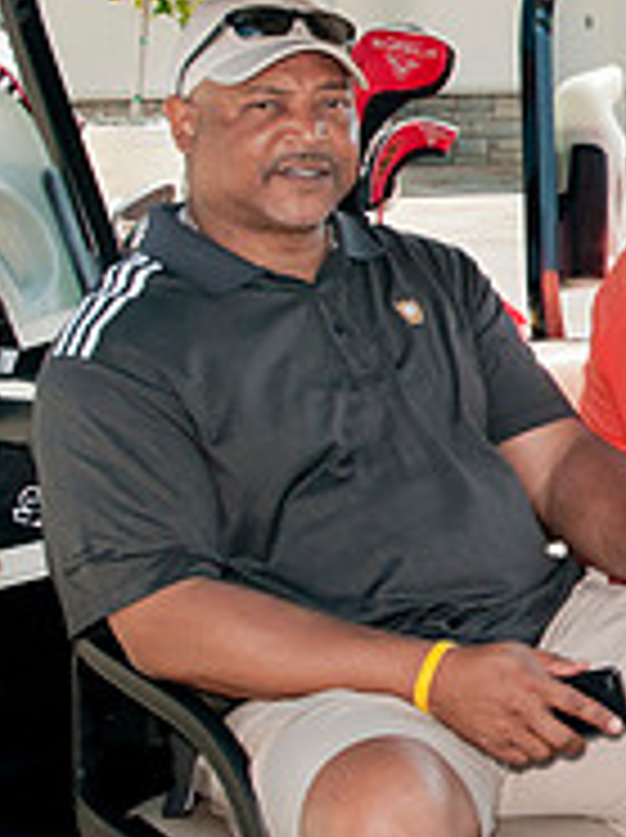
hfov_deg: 12.5
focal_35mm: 108
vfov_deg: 18.2
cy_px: 299
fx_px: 2610
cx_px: 1121
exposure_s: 1/250
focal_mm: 24
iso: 400
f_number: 8
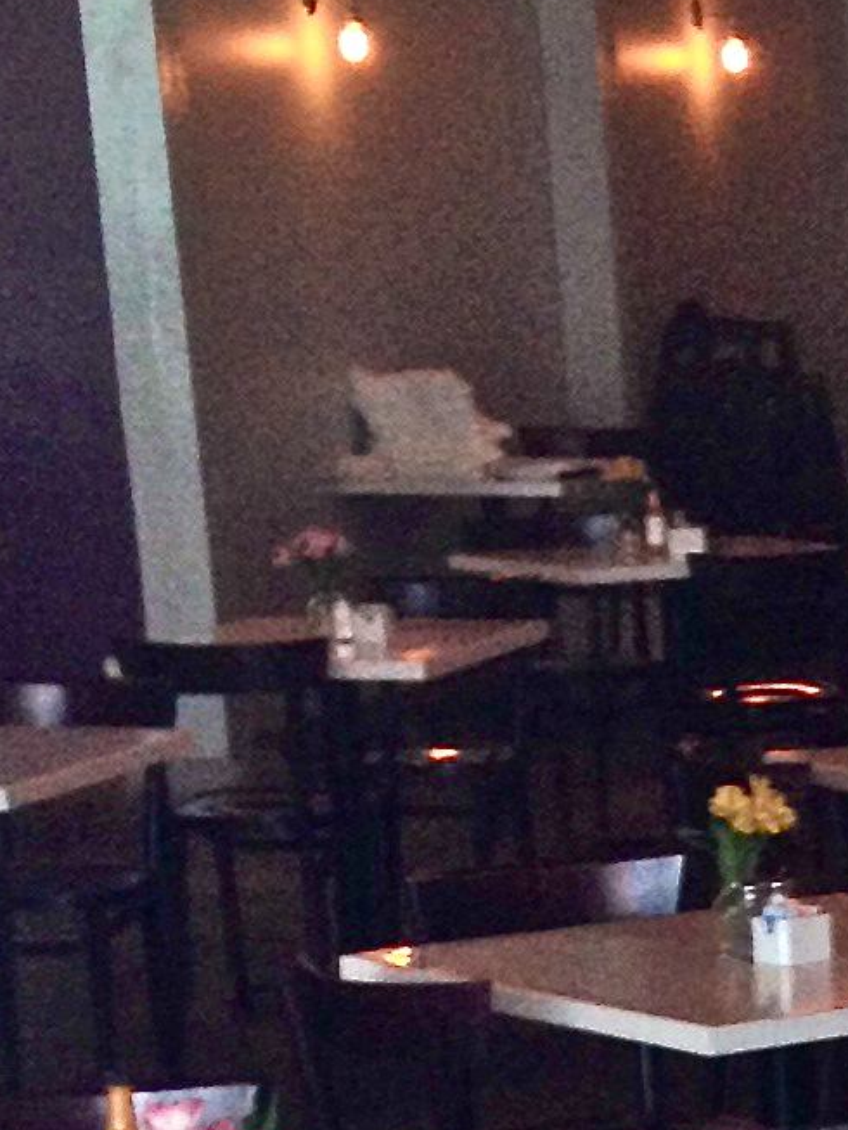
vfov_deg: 11.1
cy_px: 1396
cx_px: 1800
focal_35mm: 175
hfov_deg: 8.0
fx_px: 5714
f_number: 2.4
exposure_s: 1/30
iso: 64
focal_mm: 4.28
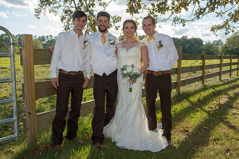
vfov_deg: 42.3
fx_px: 206
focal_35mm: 31
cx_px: 120
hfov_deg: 60.3
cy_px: 80
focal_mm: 31
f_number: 6.3
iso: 200
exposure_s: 1/400
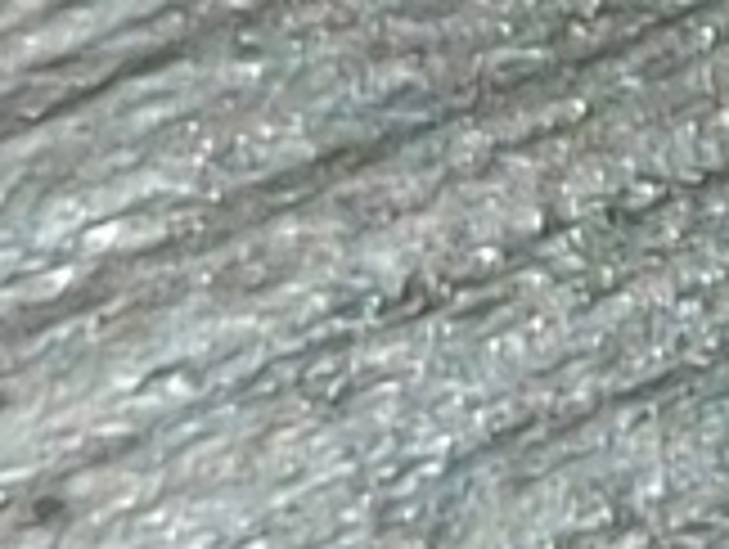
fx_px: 2657
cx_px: 1694
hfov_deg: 12.6
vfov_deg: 10.0
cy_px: -868
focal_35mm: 126
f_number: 1.8
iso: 32
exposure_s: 1/100
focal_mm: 5.23
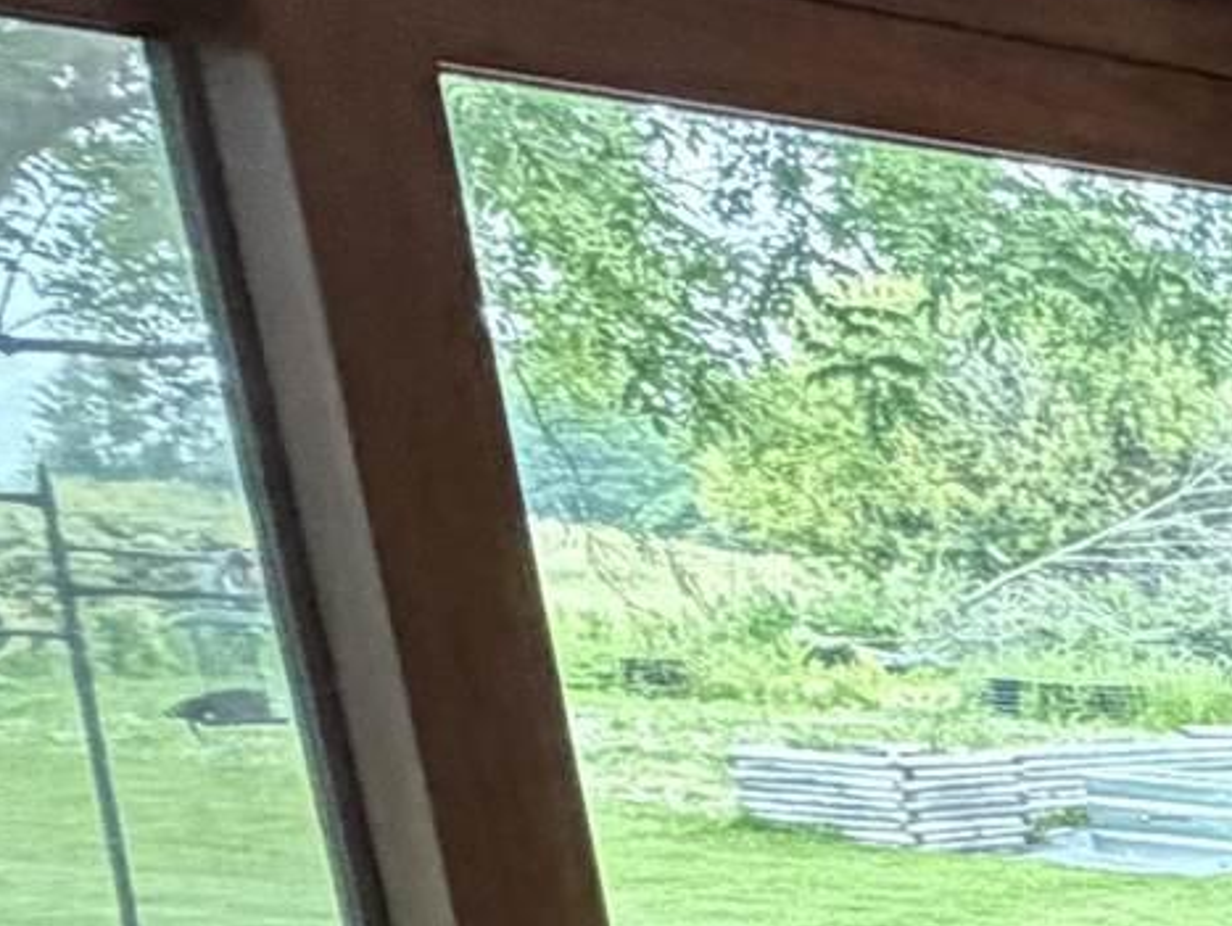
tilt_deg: -17.1
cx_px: 3366
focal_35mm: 92
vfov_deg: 14.4
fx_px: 3277
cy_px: 1604
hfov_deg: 12.7
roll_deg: -1.4
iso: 320
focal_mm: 2.22
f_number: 2.2
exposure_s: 1/120
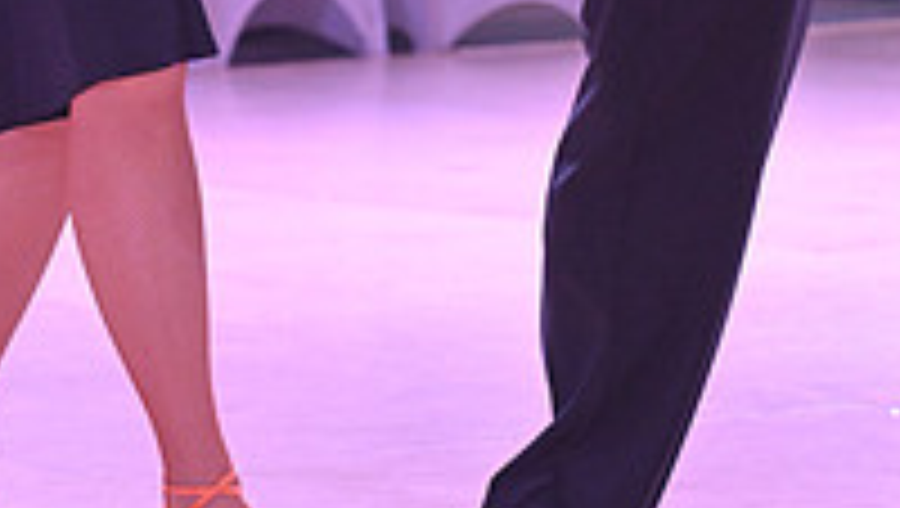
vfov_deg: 2.7
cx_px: 560
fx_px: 10870
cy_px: -256
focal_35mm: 455
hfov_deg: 4.7
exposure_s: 1/400
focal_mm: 150
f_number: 5.6
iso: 5000
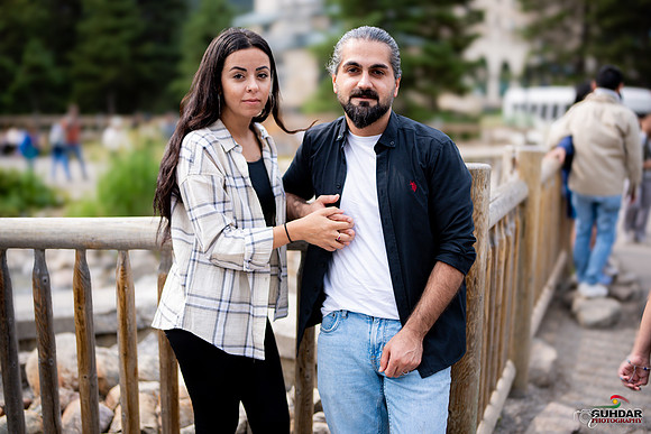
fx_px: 633
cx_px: 326
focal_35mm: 35
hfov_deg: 54.4
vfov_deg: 37.9
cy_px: 217
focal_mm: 35
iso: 200
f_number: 1.2
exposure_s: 1/6400
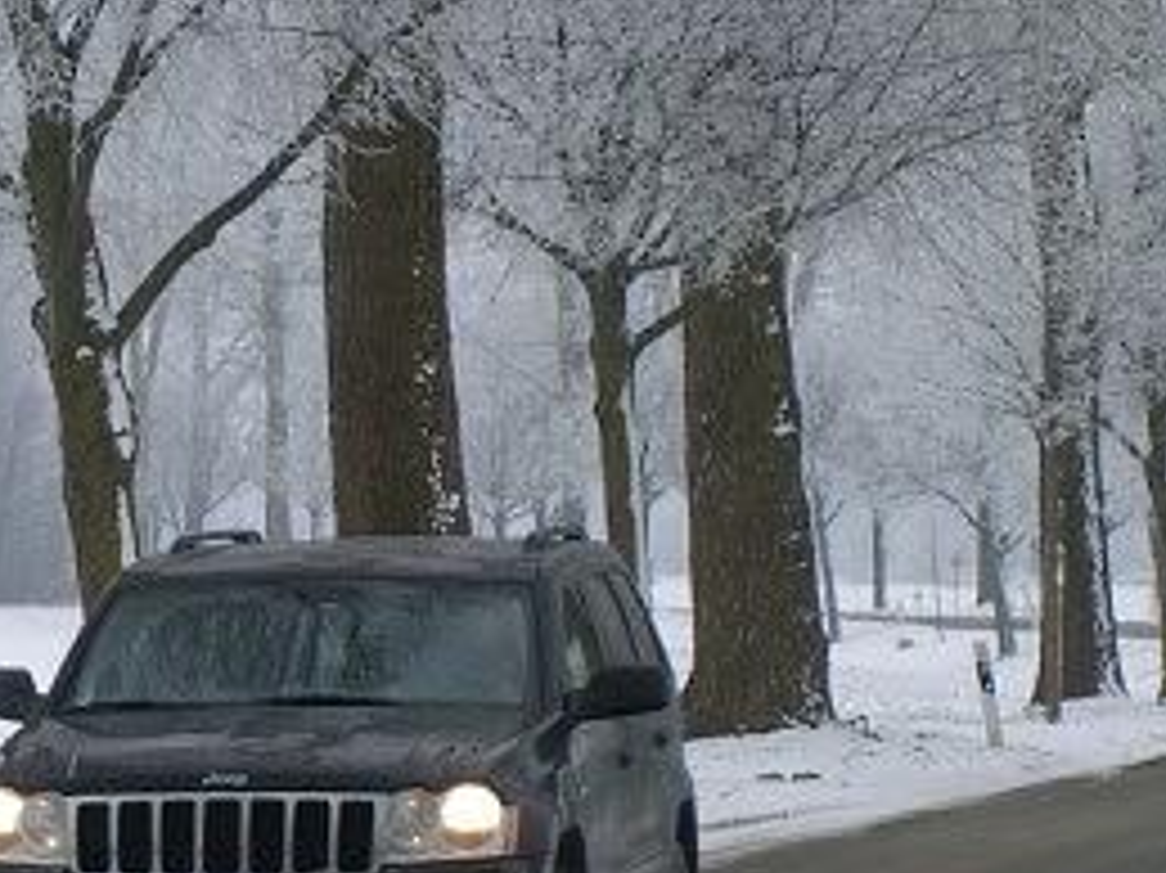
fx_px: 6633
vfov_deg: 7.5
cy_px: 518
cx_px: 266
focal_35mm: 197
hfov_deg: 10.0
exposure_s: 1/200
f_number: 5.1
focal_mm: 23.7
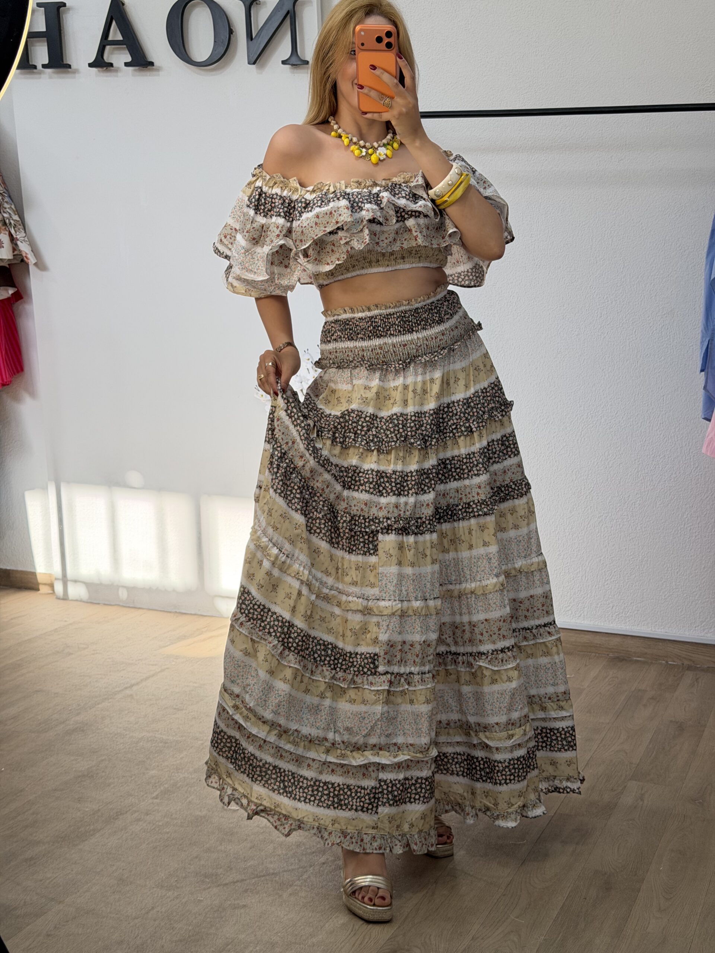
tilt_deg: -27.1
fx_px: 1322
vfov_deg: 39.7
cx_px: 358
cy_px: 476
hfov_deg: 30.3
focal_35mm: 48
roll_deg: +1.1
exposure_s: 1/256
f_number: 1.78
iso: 64
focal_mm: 6.76
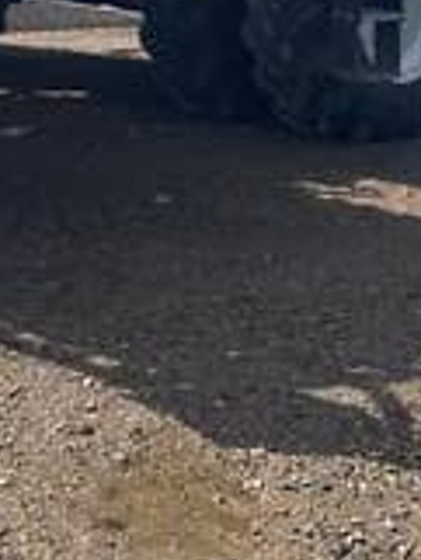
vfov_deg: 19.0
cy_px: -122
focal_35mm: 97
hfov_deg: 15.1
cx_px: 49
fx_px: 1571
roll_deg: -2.4
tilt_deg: -0.7
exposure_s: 1/4000
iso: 32
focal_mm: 4.2
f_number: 1.6
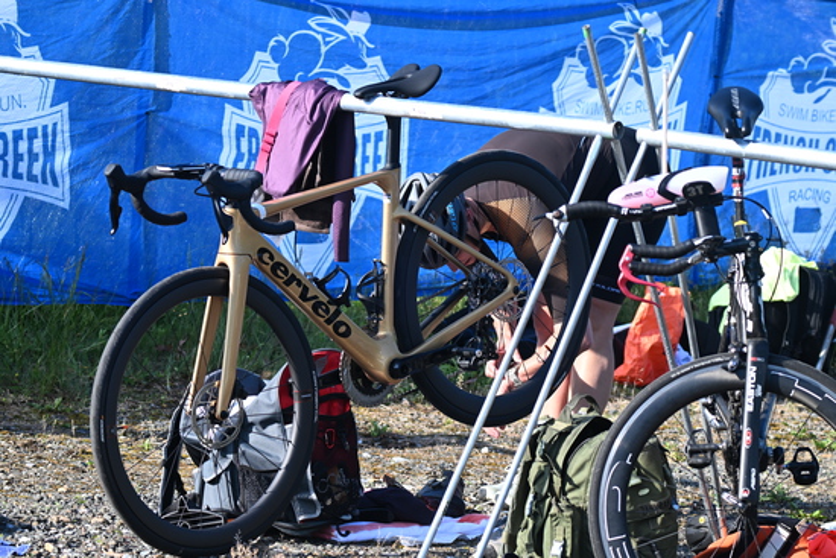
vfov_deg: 6.9
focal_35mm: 200
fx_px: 4645
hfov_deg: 10.3
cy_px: 279
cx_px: 418
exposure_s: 1/250
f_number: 9
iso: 560
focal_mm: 200
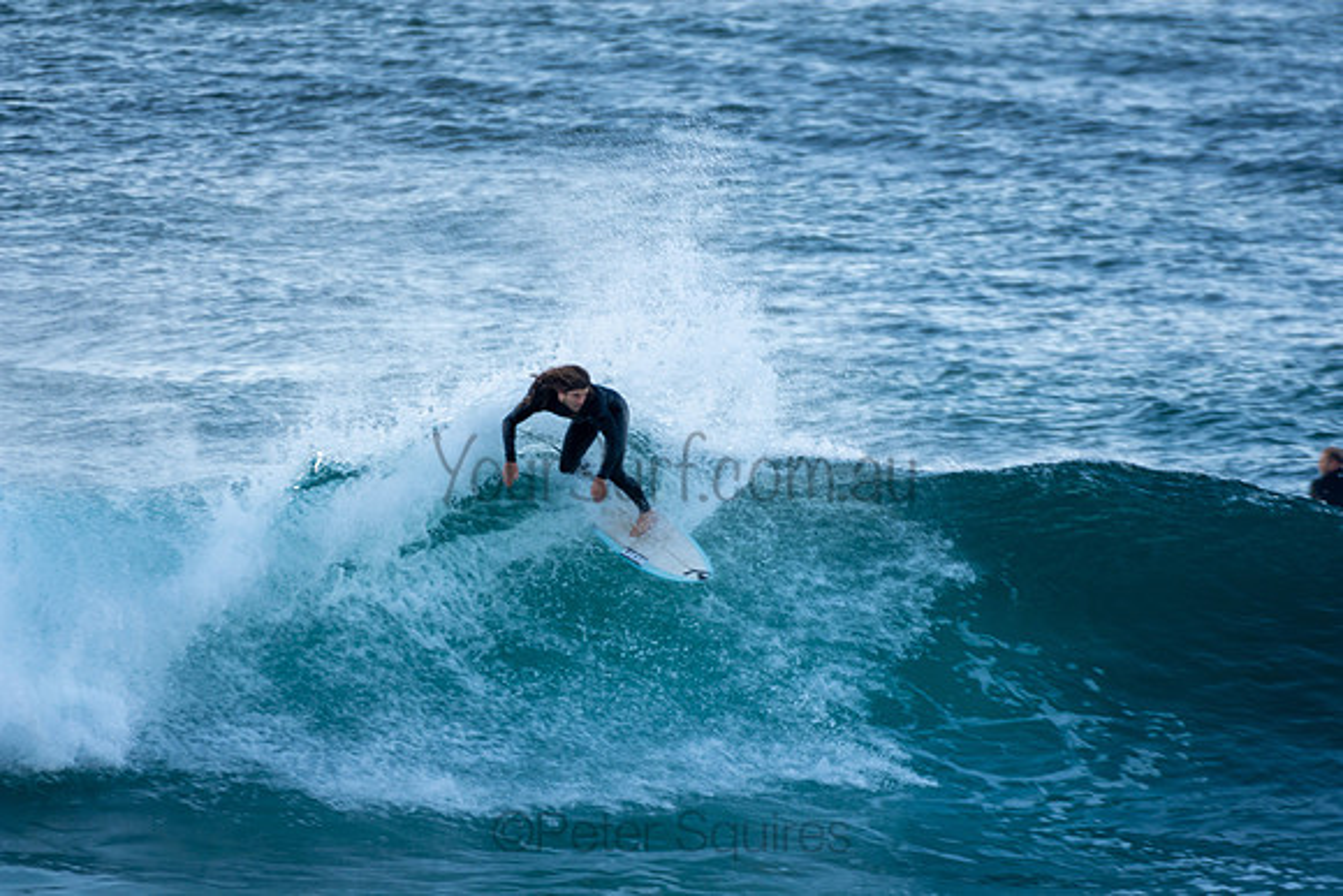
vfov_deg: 1.8
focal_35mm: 750
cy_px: 448
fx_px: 27984
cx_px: 672
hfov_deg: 2.7
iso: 220
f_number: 5.6
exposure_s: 1/250
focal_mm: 500
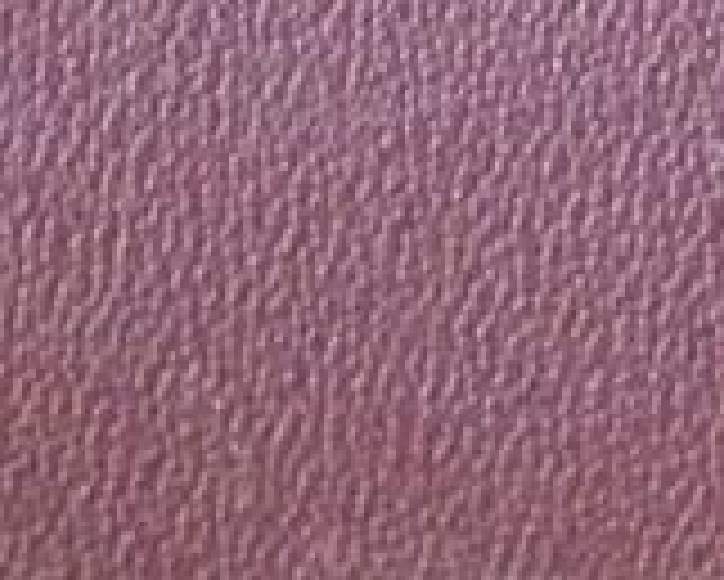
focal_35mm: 225
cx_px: 1646
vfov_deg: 6.6
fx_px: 4824
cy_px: 1349
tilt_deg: -45.2
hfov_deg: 8.0
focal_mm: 4.15
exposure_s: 1/17
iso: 640
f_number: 2.2
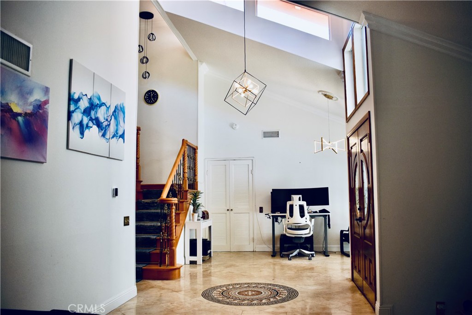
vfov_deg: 43.6
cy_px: 158
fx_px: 393
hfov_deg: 61.9
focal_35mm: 30
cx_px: 236
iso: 400
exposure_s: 1/250
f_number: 4
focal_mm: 20
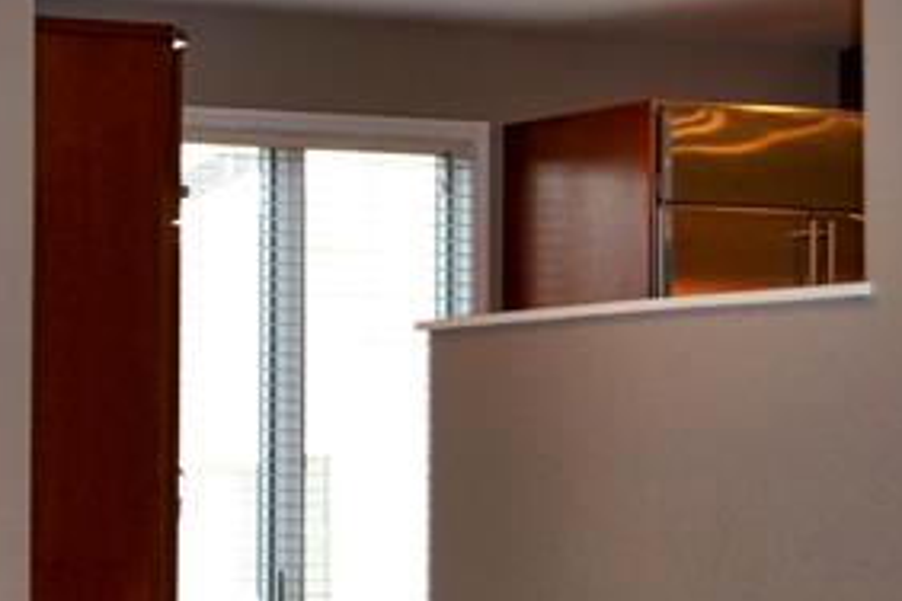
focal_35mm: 127
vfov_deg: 10.8
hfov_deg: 14.7
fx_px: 3182
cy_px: 409
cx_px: -566
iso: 400
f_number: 4
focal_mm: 22
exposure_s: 1/80
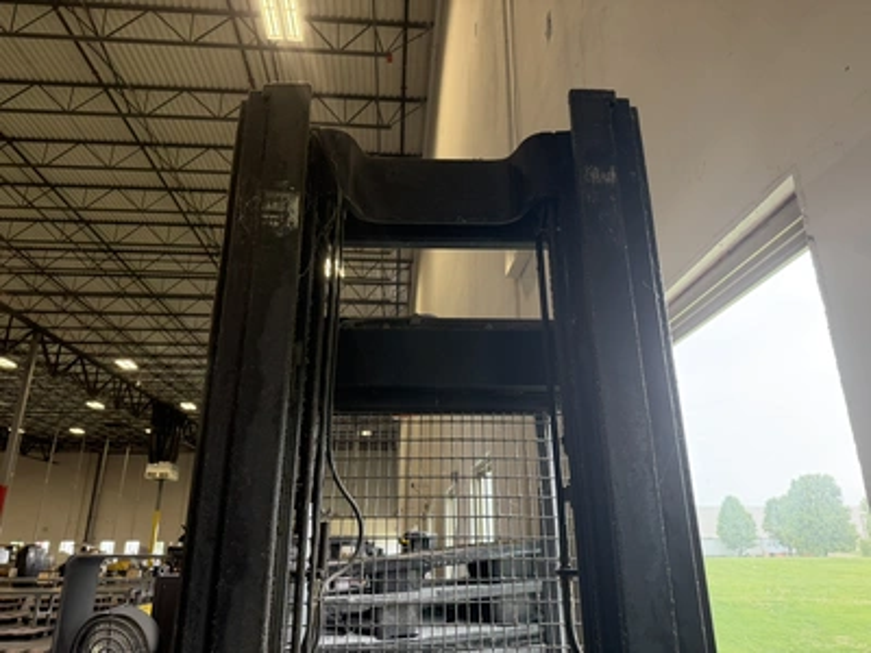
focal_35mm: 24
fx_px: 604
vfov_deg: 56.8
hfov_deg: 71.6
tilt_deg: +21.6
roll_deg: -1.3
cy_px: 326
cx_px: 436
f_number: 1.78
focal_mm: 6.76
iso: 200
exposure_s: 1/139
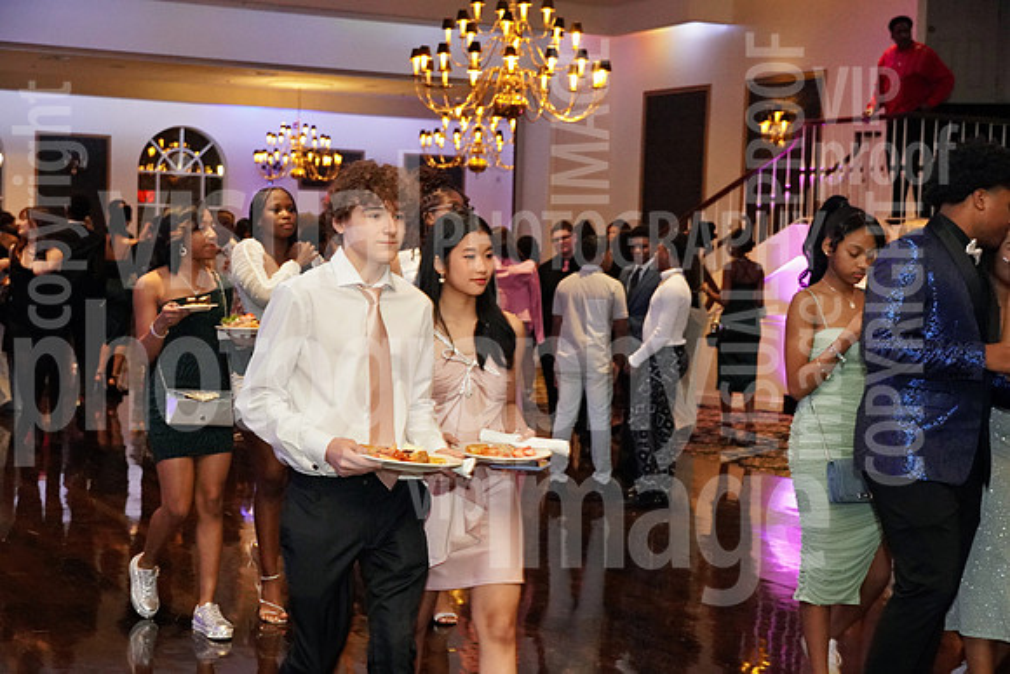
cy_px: 337
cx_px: 505
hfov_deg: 31.9
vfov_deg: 21.6
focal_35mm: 63
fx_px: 1768
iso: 5000
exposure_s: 1/80
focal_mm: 42
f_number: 5.6
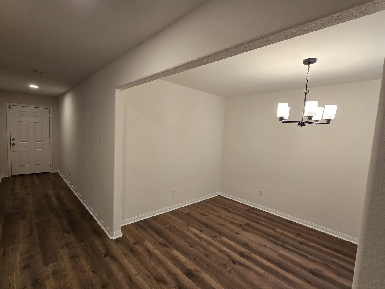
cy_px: 146
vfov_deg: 81.7
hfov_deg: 98.1
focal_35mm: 15
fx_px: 167
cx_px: 185
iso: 125
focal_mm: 2.2
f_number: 2.2
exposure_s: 1/60
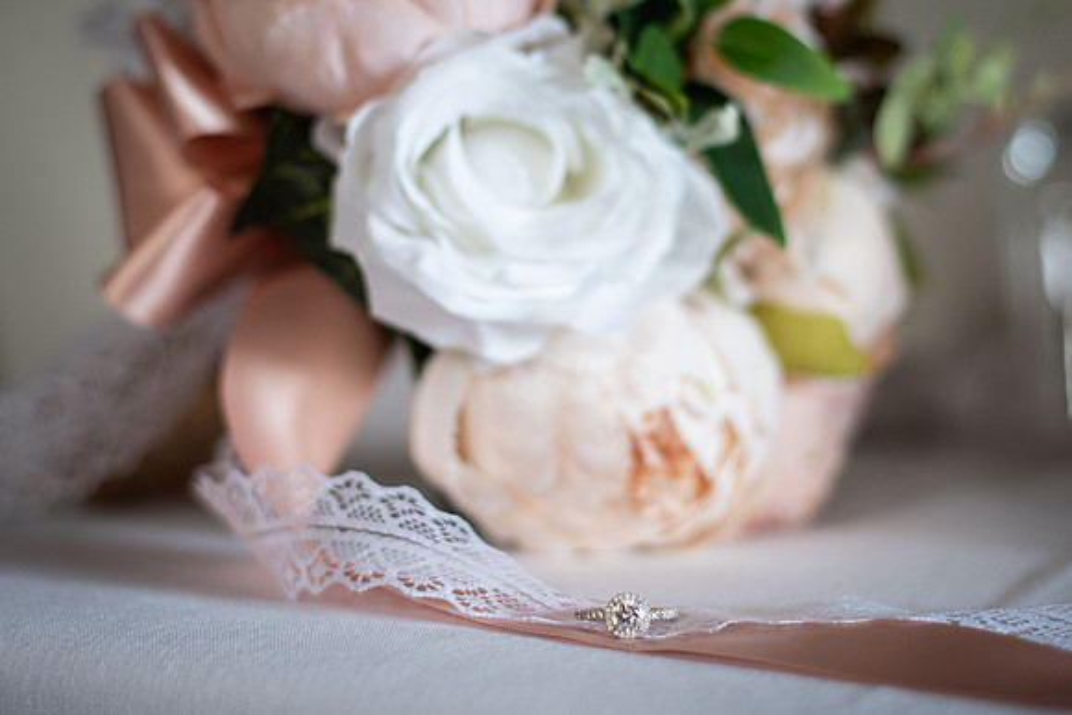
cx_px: 545
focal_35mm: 72
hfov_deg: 28.0
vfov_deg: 18.9
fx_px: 2148
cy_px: 251
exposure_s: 1/160
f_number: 2.2
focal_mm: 50
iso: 800
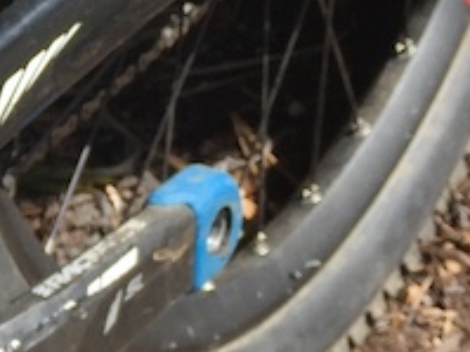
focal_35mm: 149
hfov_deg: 11.8
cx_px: -470
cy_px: 137
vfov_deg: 9.9
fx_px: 2022
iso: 32
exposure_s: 1/791
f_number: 2.2
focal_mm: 4.15
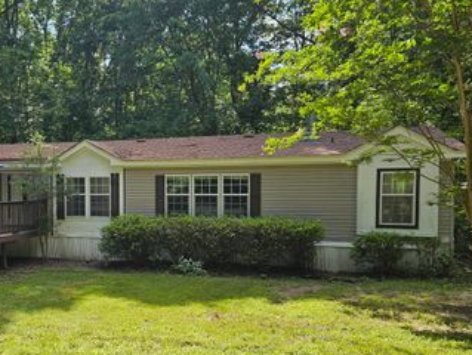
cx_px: 112
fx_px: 491
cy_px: 197
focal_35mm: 36
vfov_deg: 39.7
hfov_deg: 49.1
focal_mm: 6.3
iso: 10
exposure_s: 1/272
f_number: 1.7
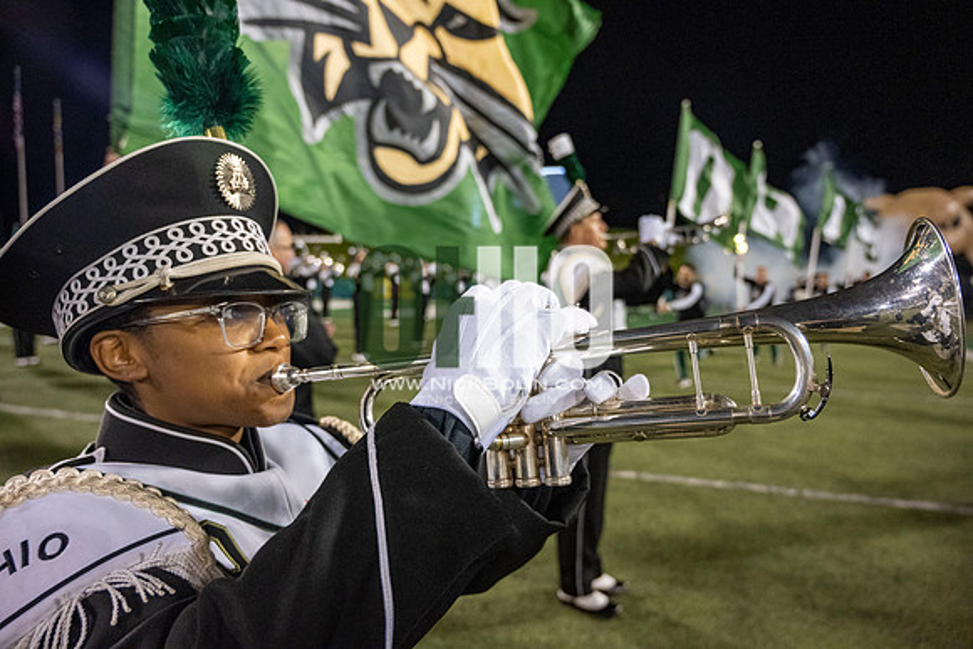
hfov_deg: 73.7
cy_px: 324
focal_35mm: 24
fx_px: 649
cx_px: 486
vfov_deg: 53.2
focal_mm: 24
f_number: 4
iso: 2500
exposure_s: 1/500
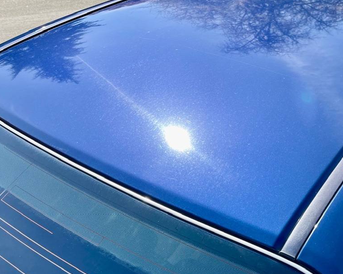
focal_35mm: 41
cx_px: 243
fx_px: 416
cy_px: 121
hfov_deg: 43.8
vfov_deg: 36.4
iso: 32
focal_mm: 5.1
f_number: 1.6
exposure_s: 1/1238
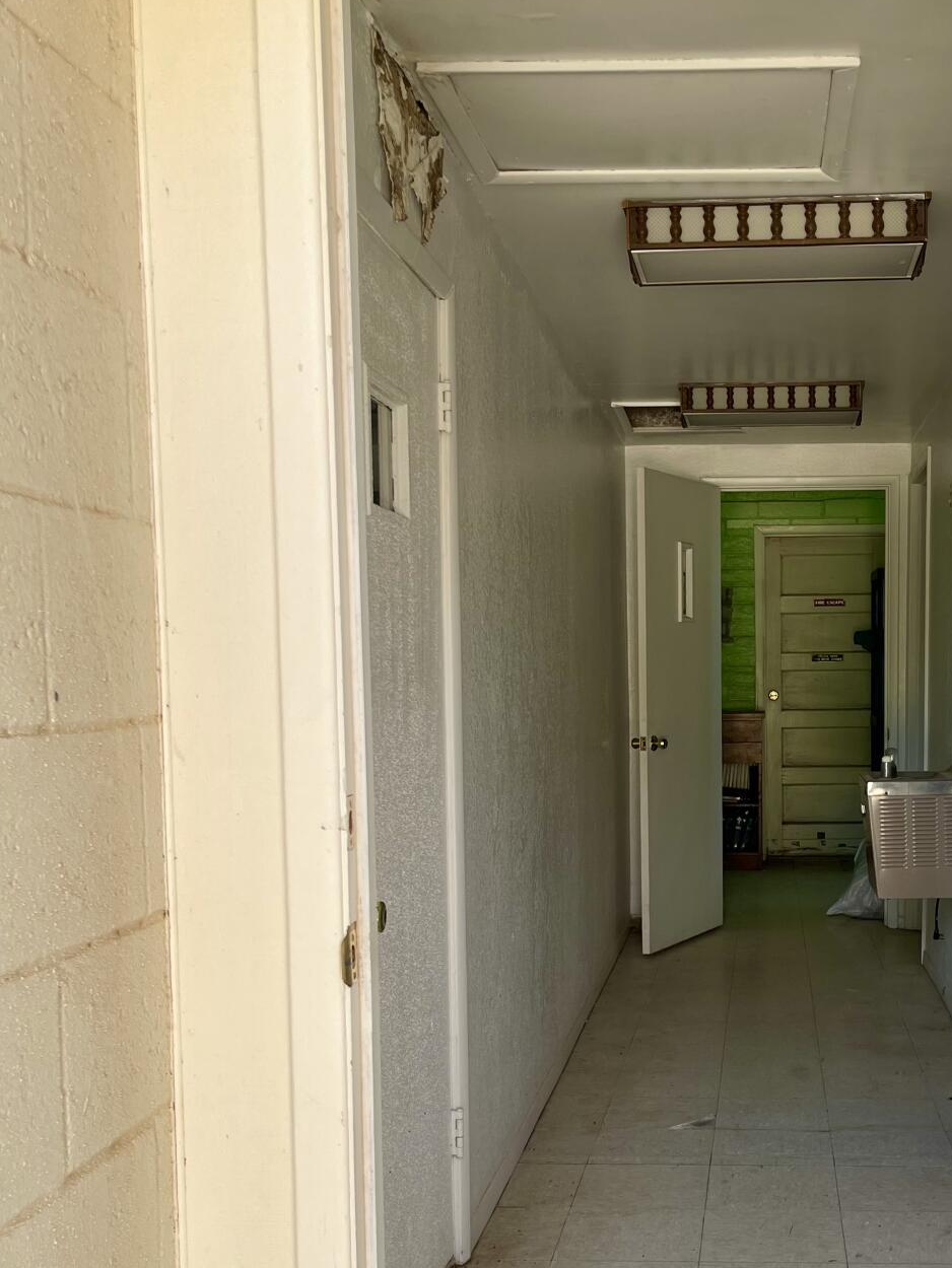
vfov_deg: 46.5
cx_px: 729
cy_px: 774
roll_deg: +0.4
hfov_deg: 35.1
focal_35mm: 40
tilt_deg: -4.6
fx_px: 1466
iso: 32
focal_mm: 5.1
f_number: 1.6
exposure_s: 1/123
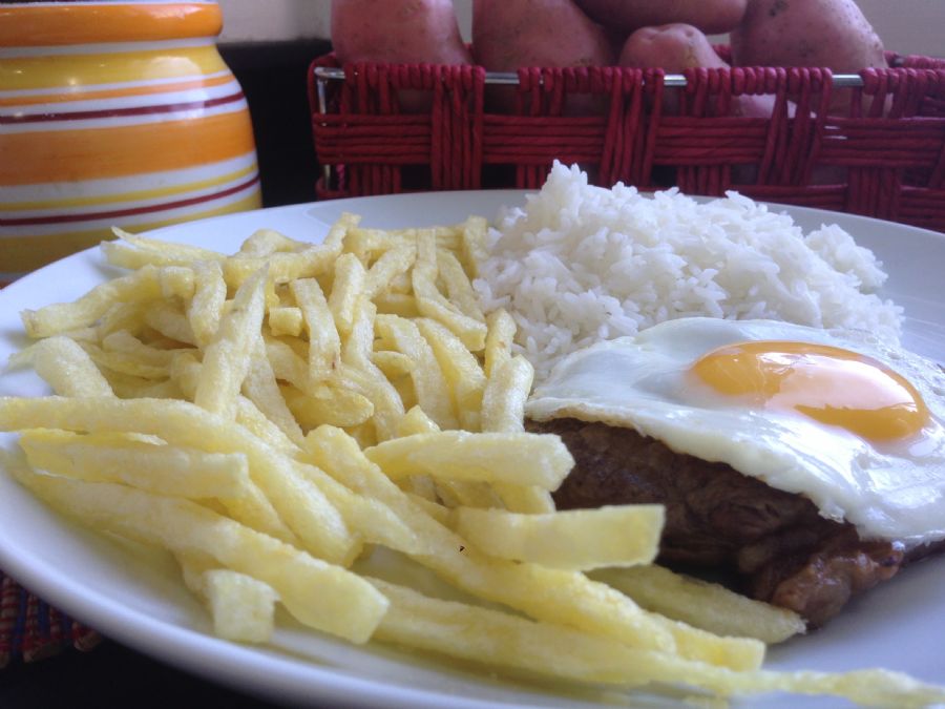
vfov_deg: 42.9
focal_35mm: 33
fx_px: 901
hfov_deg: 55.4
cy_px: 354
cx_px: 472
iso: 50
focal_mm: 4.13
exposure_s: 1/40
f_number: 2.4
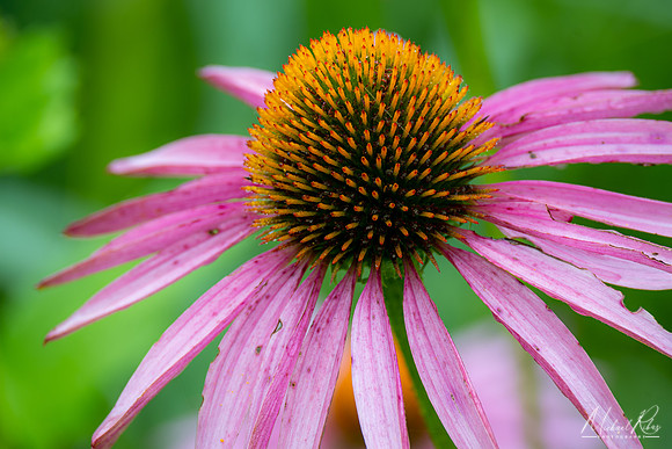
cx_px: 336
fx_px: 7001
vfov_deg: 3.7
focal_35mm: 375
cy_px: 224
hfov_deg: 5.5
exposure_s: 1/8
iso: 100
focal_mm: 250
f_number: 8
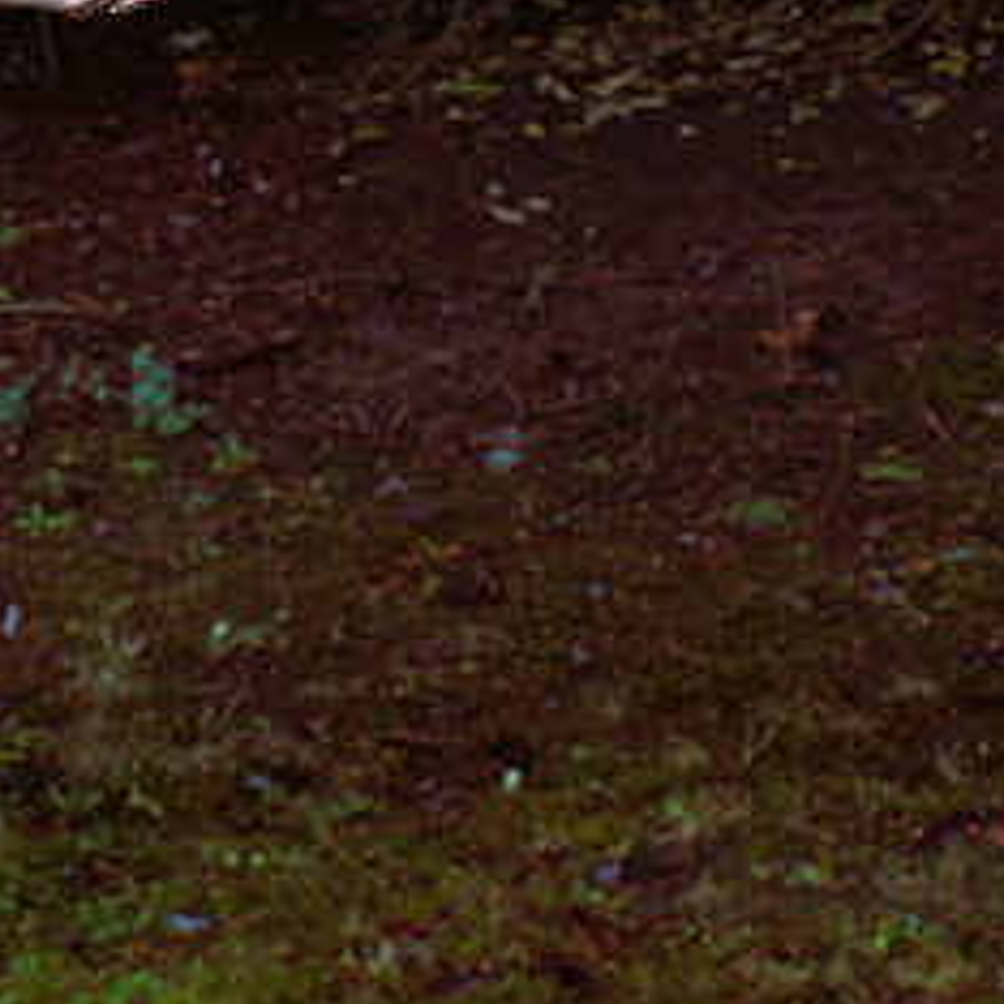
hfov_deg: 22.5
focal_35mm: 76
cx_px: 210
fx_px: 2494
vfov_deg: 22.5
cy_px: 200
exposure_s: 1/80
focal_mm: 24
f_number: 5.6
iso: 400
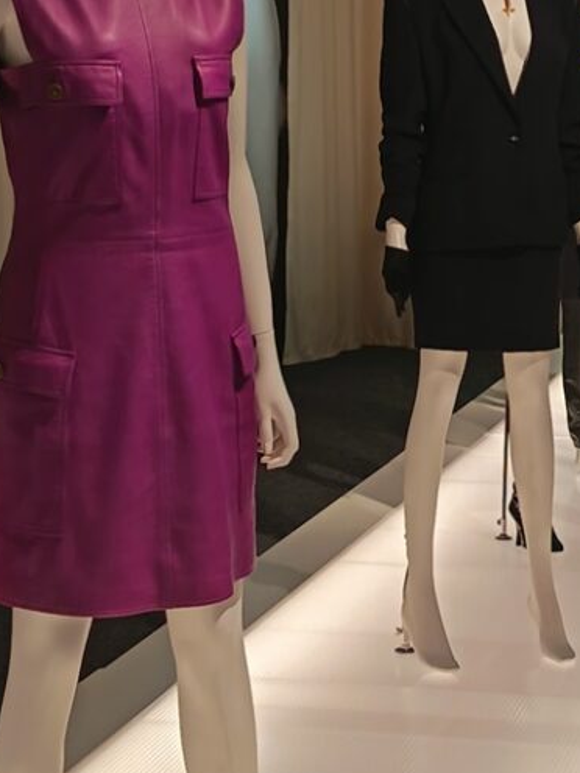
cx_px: 452
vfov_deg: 19.8
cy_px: 298
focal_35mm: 99
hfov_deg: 14.9
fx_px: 2212
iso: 674
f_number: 1.75
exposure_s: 1/33.3
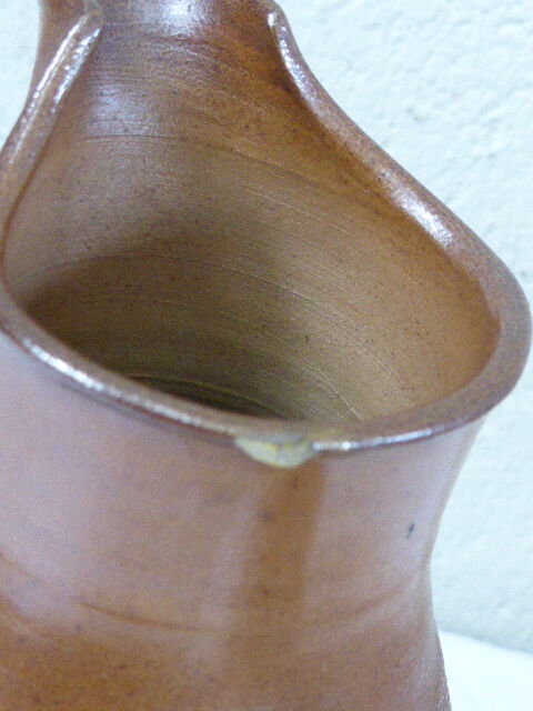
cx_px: 266
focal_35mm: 74
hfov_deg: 19.9
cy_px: 356
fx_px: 1519
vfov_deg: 26.3
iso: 1600
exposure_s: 1/60
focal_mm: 12.5
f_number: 5
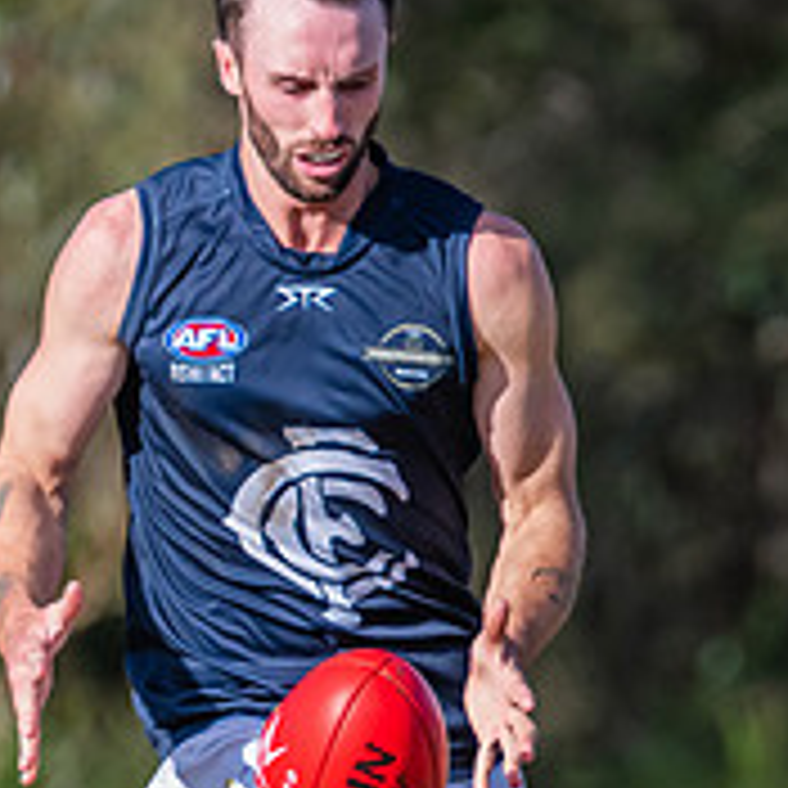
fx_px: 44452
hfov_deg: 1.0
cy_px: 953
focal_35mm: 1726
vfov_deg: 1.0
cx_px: 455
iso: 800
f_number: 7.1
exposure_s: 1/2000
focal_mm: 420
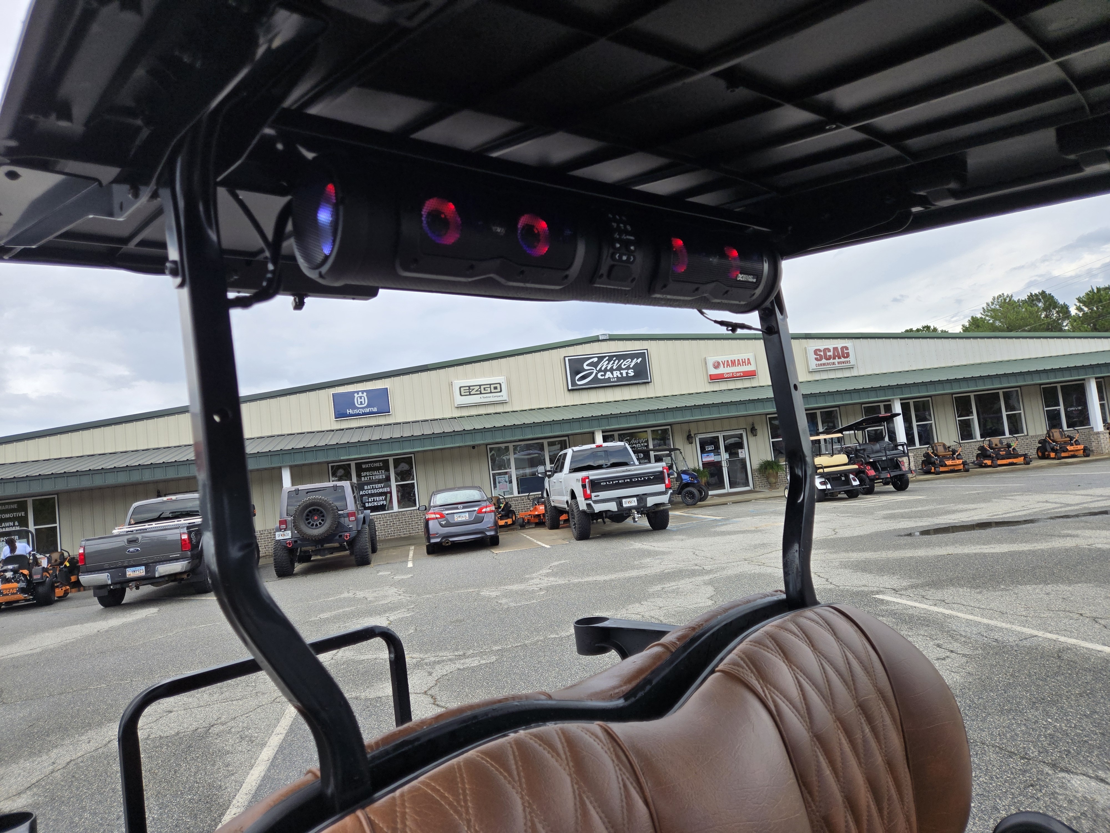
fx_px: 738
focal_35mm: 23
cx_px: 555
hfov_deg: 73.9
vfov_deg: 58.9
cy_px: 416
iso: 25
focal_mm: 5.4
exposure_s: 1/696
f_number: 1.8
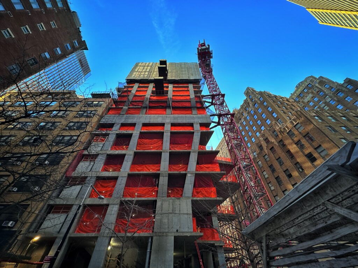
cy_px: 134
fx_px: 145
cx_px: 179
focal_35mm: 14
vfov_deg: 85.7
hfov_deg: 102.1
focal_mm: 2.22
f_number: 2.2
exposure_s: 1/432
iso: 40
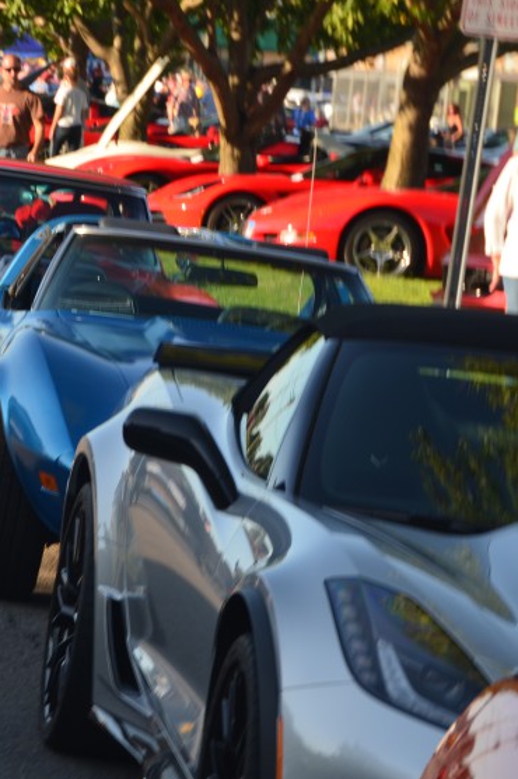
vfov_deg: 9.9
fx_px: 4471
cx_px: 17
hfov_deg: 6.6
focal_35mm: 207
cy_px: 311
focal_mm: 75
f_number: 11
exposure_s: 1/125
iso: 160
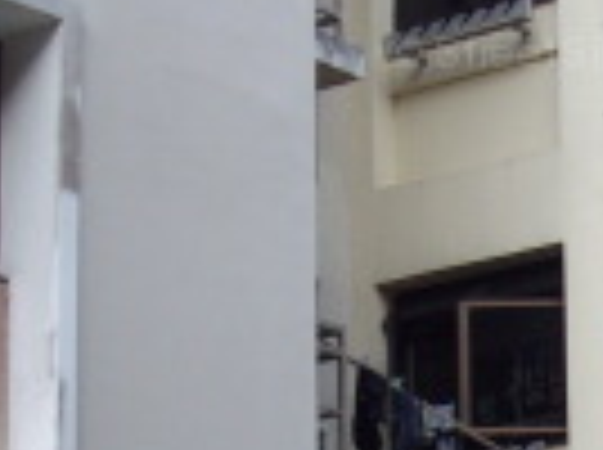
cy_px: 508
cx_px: 724
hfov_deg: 12.7
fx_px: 2643
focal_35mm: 152
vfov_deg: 9.6
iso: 80
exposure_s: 1/50
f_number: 5.6
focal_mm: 6.2
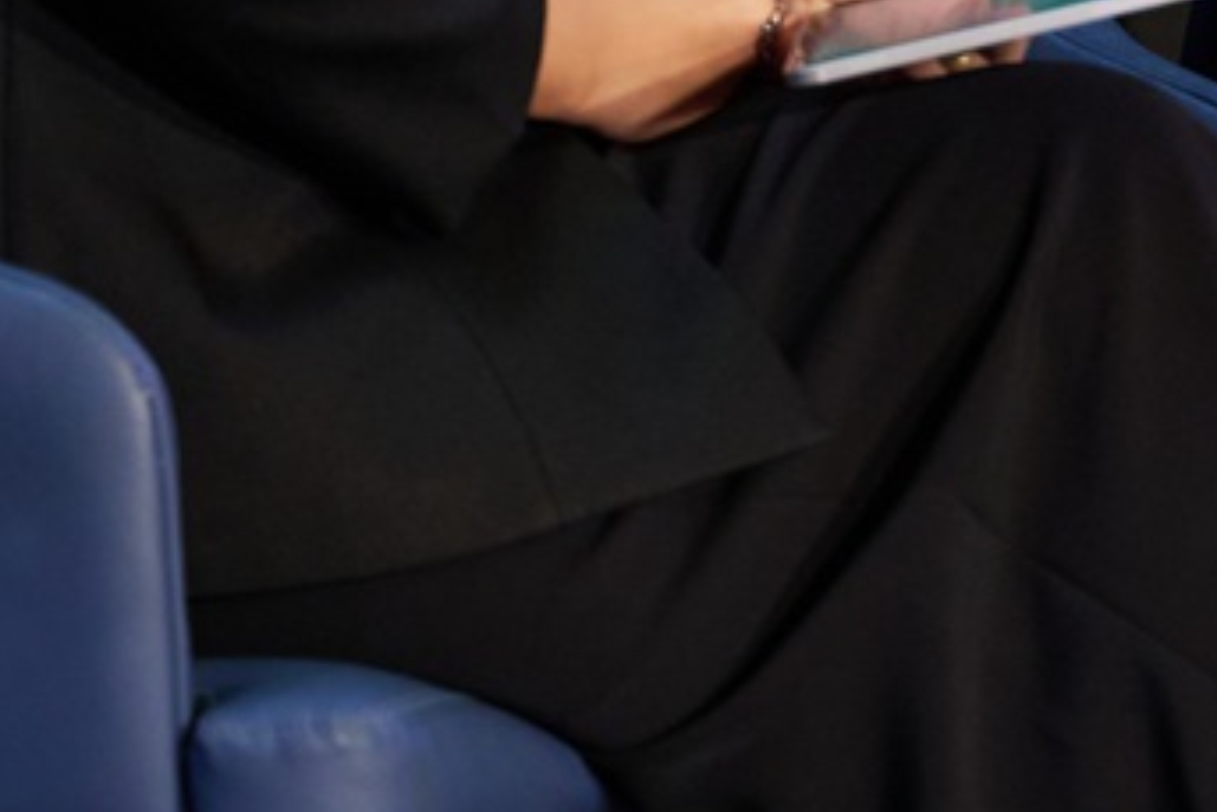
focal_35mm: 449
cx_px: 2629
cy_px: -222
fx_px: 15184
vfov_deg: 3.1
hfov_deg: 4.5
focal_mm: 77
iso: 640
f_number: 2.8
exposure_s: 1/125
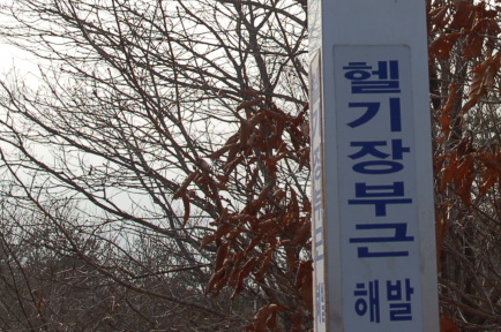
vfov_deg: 14.6
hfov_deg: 21.8
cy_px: -6
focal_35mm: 92
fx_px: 1278
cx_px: 411
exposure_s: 1/400
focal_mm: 26
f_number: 10
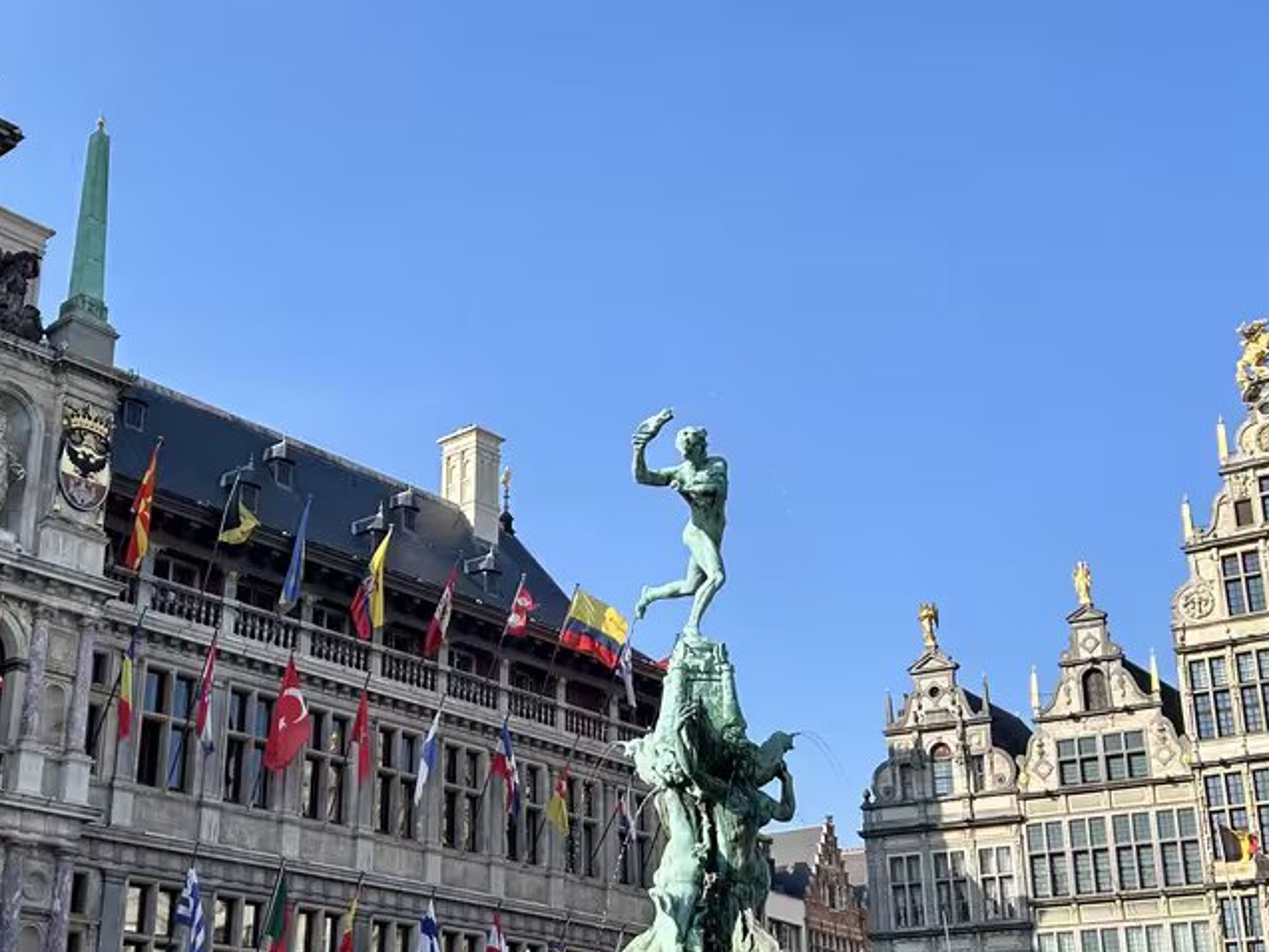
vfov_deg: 29.6
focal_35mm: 49
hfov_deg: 38.9
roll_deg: +0.9
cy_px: 568
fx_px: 1797
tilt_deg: +20.7
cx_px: 580
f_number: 1.5
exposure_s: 1/2695
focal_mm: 5.7
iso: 50
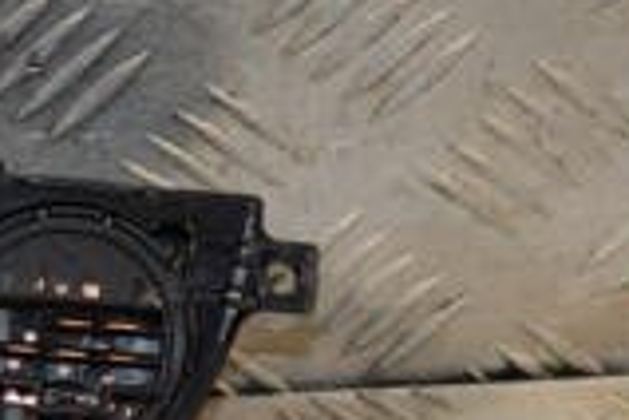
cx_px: -154
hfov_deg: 8.6
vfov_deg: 5.8
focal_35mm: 237
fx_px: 4141
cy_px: 341
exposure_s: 1/200
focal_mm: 42
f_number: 7.1
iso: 800
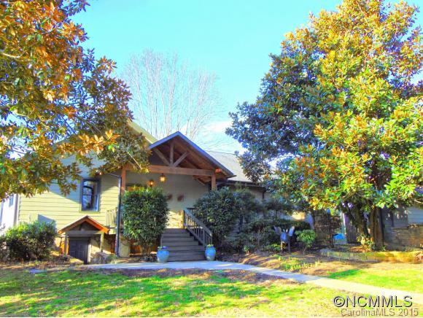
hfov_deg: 55.3
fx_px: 404
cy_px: 159
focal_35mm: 33
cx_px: 212
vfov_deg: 43.0
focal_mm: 5.8
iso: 80
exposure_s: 1/250
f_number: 3.2
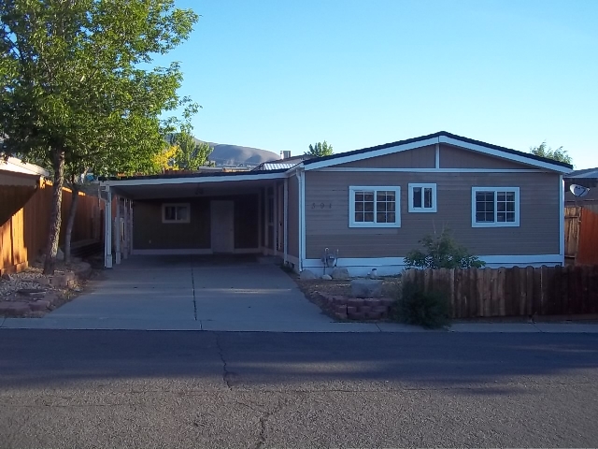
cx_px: 299
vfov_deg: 39.7
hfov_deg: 51.4
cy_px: 224
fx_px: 622
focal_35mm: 36
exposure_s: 1/320
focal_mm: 6.5
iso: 80
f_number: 3.1
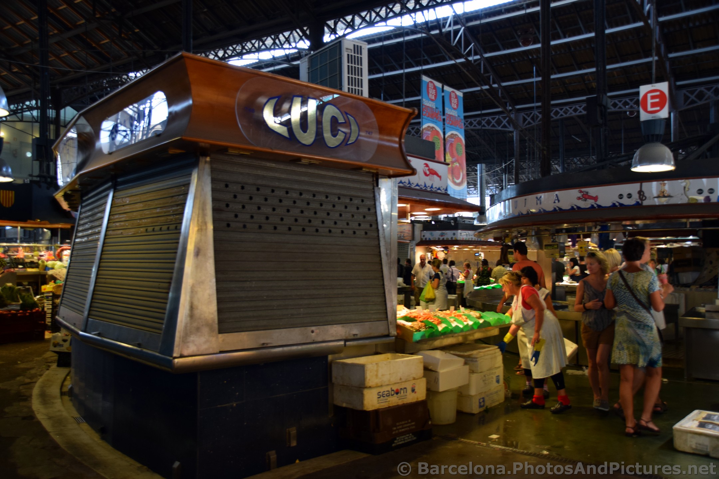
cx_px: 360
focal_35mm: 33
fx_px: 659
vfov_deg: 40.0
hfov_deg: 57.2
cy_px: 240
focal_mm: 22
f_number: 4
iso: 500
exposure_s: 1/60
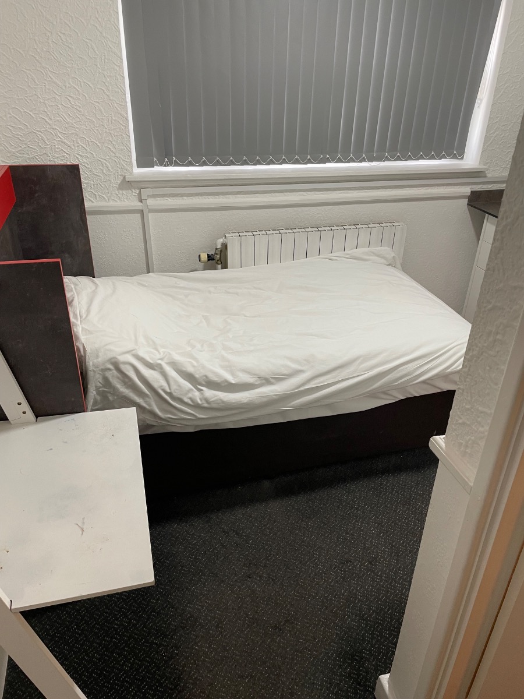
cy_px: 350
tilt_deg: -28.3
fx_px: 525
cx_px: 262
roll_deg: -2.0
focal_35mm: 26
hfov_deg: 53.1
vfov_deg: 67.3
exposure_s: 1/50
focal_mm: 4.2
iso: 80
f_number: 1.6
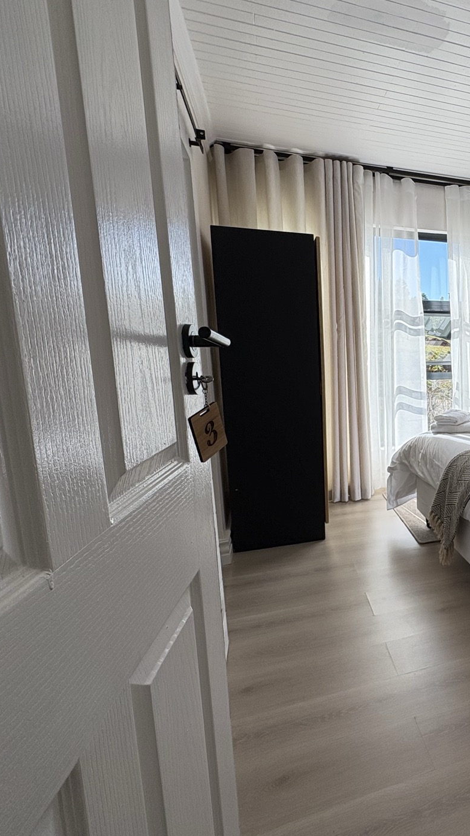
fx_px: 466
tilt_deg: -8.6
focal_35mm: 21
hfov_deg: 46.3
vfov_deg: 83.9
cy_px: 415
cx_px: 453
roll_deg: -0.3
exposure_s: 1/720
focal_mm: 2.22
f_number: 2.2
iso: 64
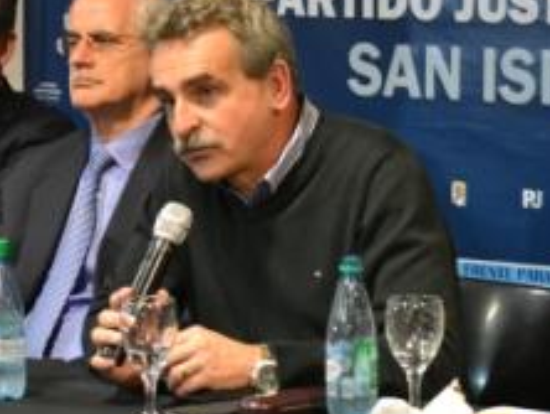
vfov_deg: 9.3
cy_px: 143
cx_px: 347
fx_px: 2544
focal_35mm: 160
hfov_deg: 12.3
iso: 2800
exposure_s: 1/30
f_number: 4
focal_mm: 55
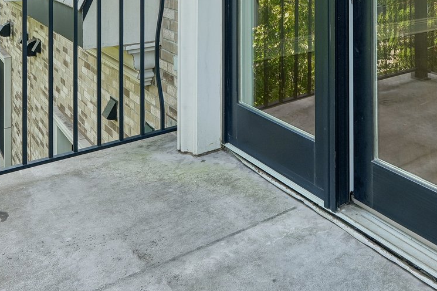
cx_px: 333
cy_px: -65
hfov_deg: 41.9
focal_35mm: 45
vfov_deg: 26.1
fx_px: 551
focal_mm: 16.5
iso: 100
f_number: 9
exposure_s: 1/30
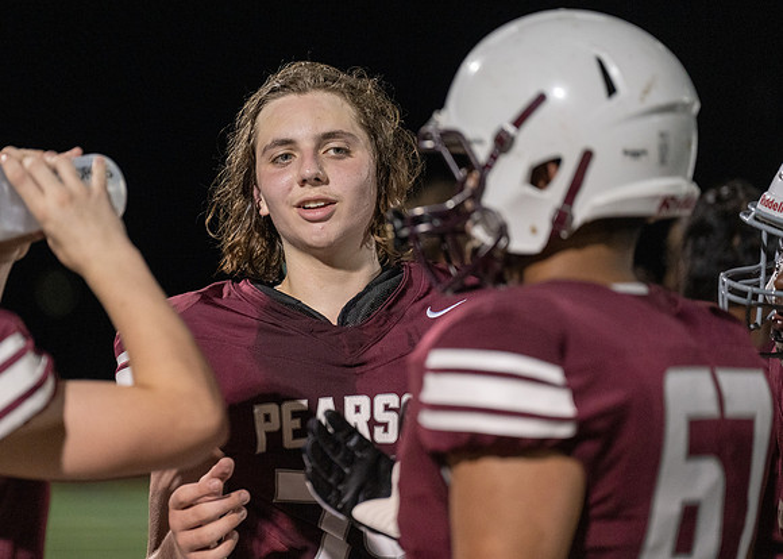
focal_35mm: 218
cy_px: 277
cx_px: 319
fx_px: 4848
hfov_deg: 9.2
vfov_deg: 6.6
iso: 3200
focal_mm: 188
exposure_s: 1/1000
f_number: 2.8
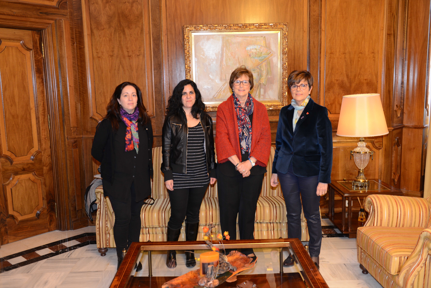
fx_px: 407
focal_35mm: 34
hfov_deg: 55.8
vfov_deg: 38.9
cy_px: 144
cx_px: 216
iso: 800
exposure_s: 1/50
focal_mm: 34
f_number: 3.5
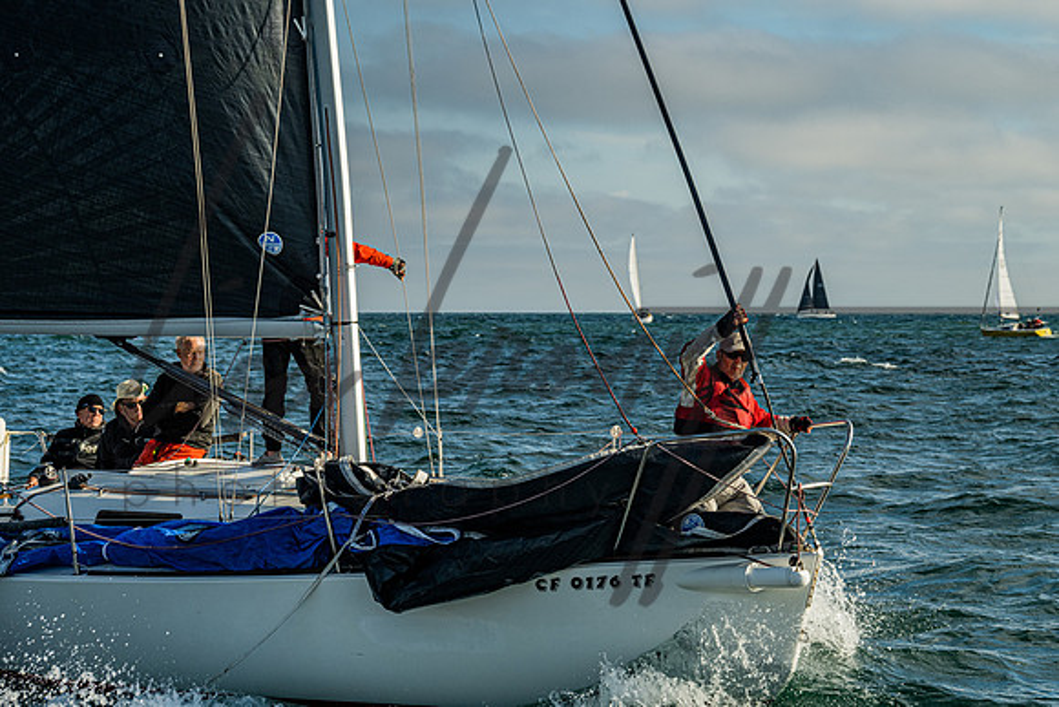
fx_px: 2635
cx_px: 646
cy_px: 279
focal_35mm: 90
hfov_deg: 22.7
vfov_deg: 15.3
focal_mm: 72
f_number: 6.3
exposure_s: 1/500
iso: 250
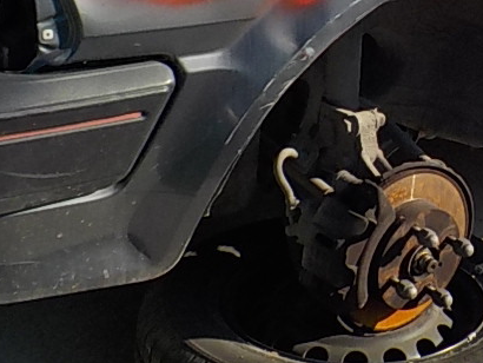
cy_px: -85
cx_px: 571
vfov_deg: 12.4
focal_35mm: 117
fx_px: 1633
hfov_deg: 16.2
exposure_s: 1/1250
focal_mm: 4.1
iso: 125
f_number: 3.3
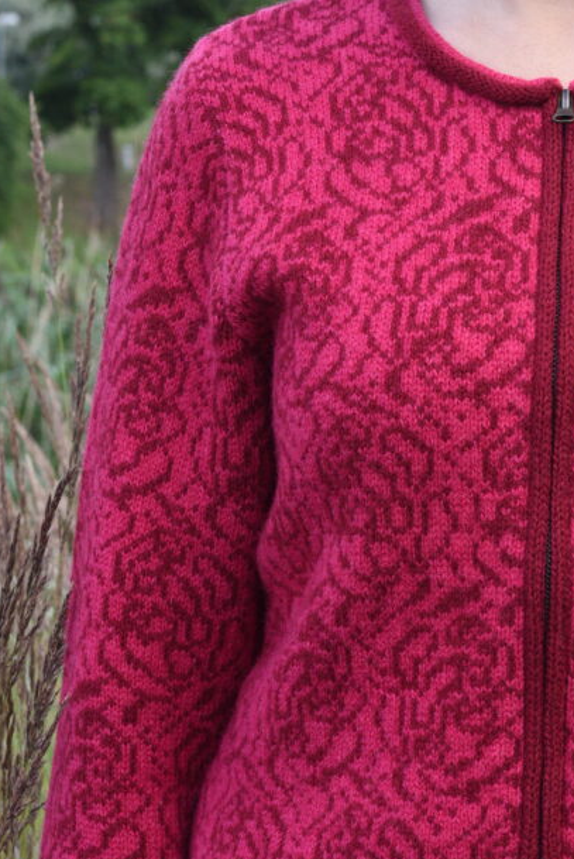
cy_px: 481
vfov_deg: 16.6
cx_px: 509
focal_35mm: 123
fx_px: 2937
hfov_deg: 11.1
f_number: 9
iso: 800
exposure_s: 1/320
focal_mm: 50
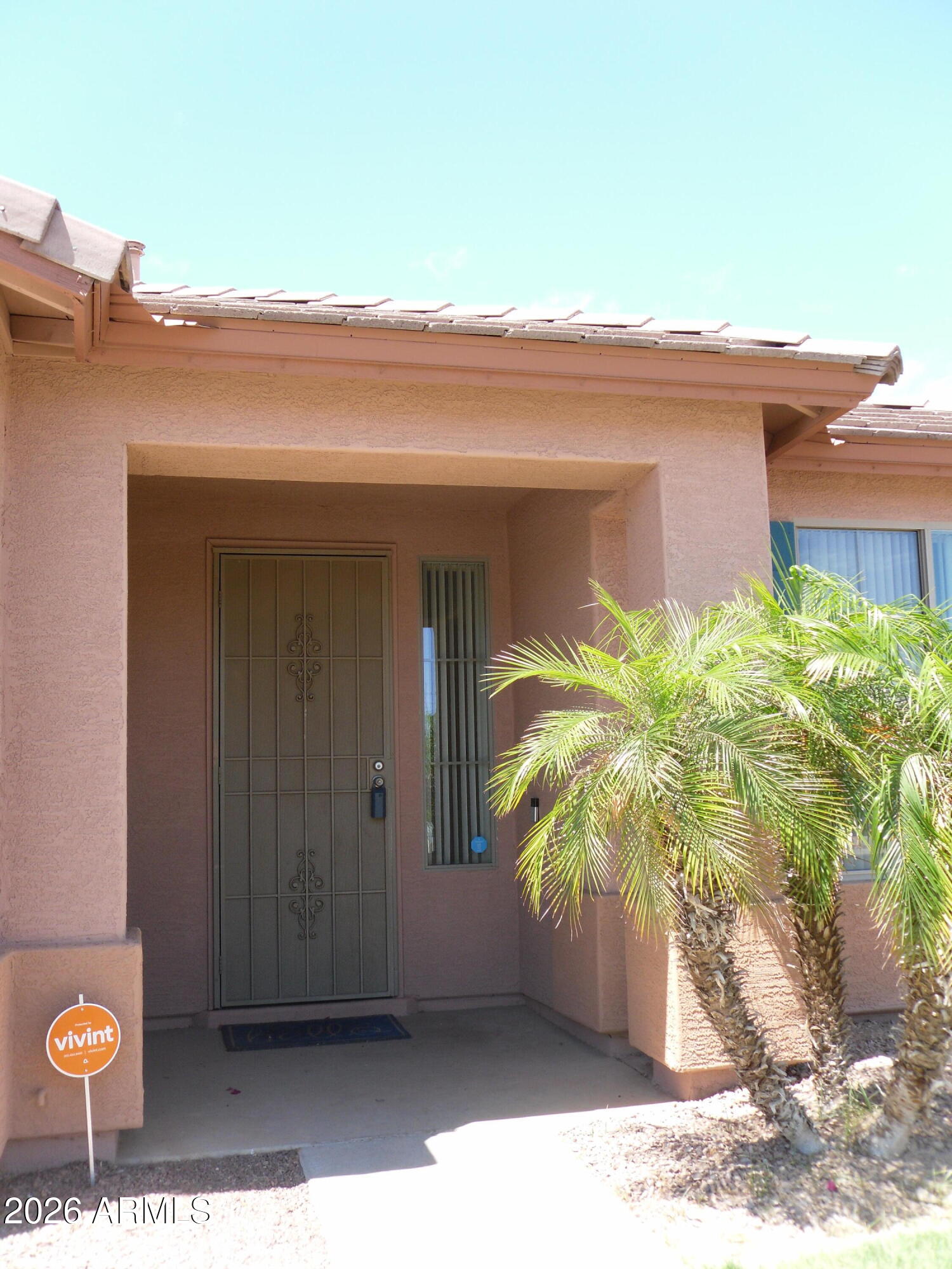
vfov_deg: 52.6
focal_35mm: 35
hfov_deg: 40.7
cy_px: 634
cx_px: 476
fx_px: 1283
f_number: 3.5
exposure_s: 1/173
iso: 80
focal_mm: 6.3
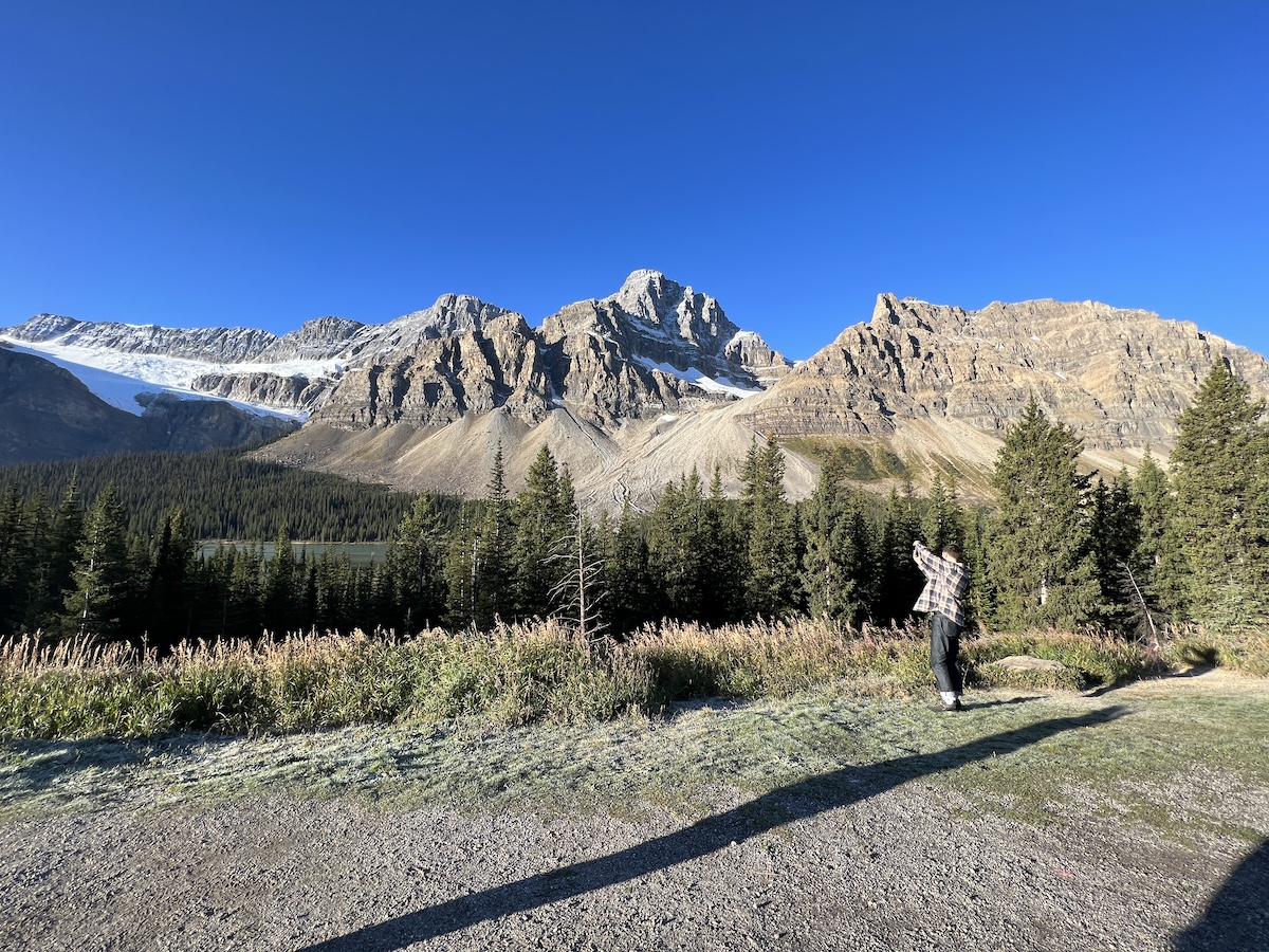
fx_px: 477
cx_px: 634
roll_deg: -1.3
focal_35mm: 13
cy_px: 476
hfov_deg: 106.2
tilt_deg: +3.1
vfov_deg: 89.9
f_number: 1.8
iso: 32
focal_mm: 1.57
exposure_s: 1/626
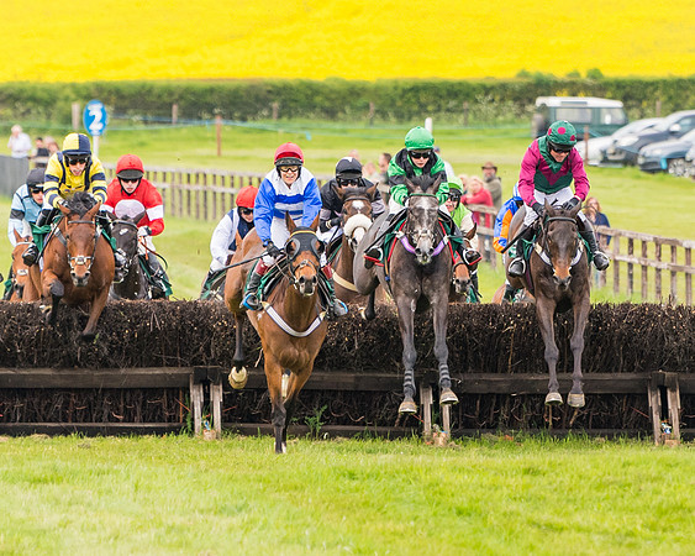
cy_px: 166
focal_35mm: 623
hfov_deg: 3.1
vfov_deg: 2.5
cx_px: 476
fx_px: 12816
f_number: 4
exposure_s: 1/1250
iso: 640
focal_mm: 200
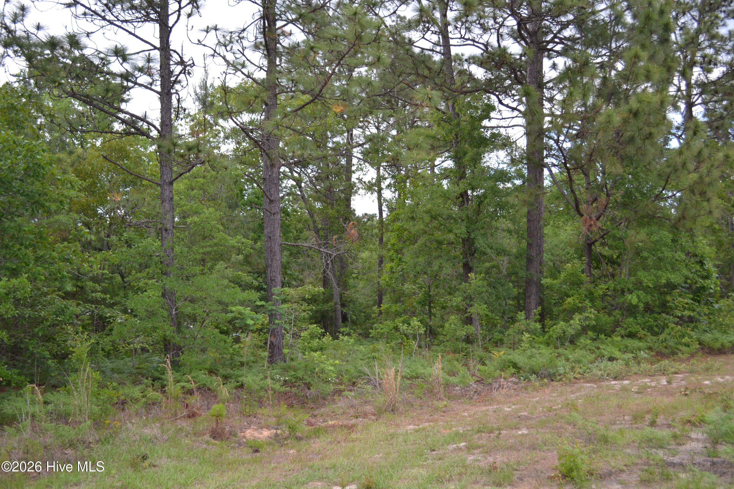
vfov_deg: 36.9
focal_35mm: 36
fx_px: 734
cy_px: 244
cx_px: 367
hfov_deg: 53.1
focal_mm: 24
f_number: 4
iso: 100
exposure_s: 1/125
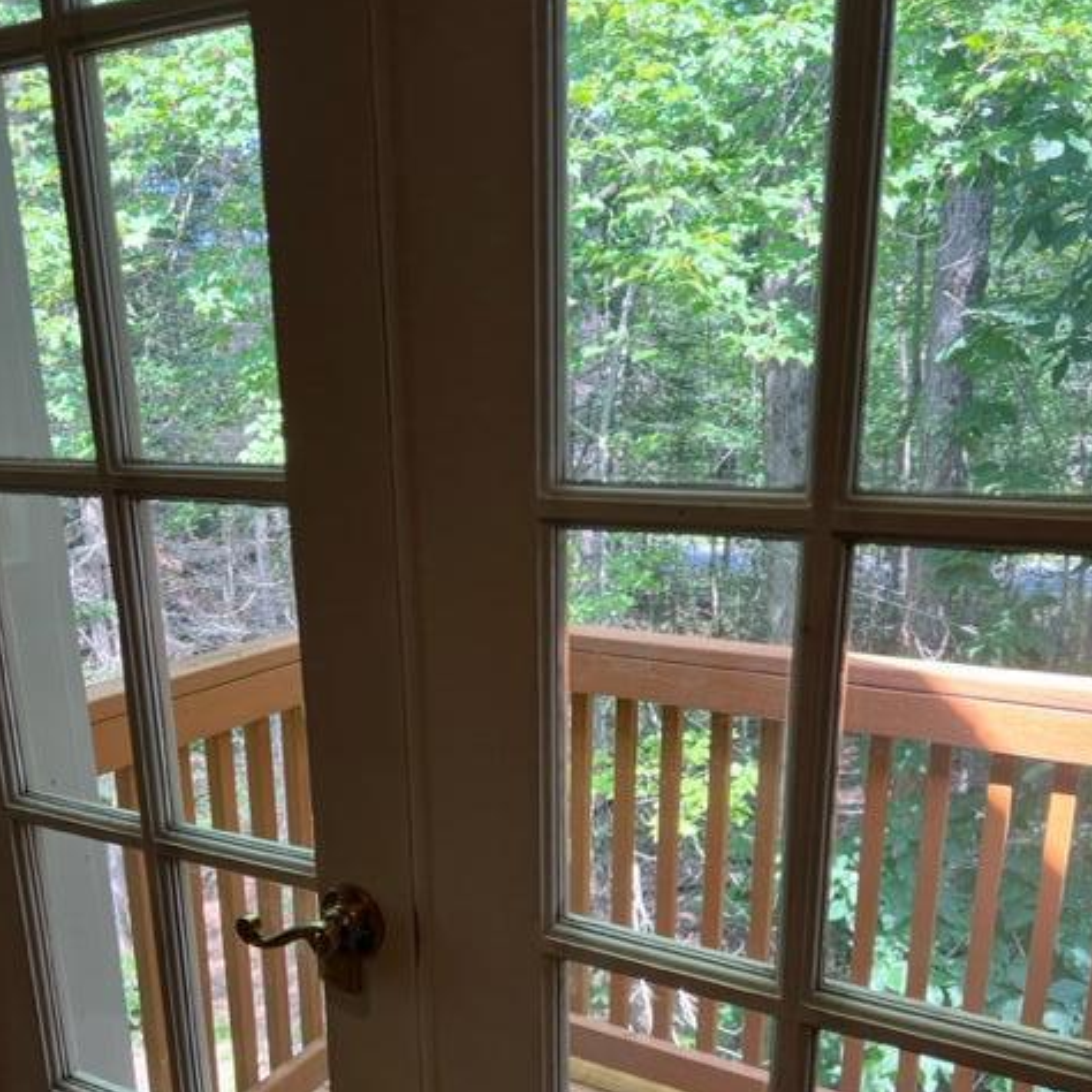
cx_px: 546
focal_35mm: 31
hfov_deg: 52.5
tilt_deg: -16.7
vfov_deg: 51.6
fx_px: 1106
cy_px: 728
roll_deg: +1.6
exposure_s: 1/145
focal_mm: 5.7
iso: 64
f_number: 1.5
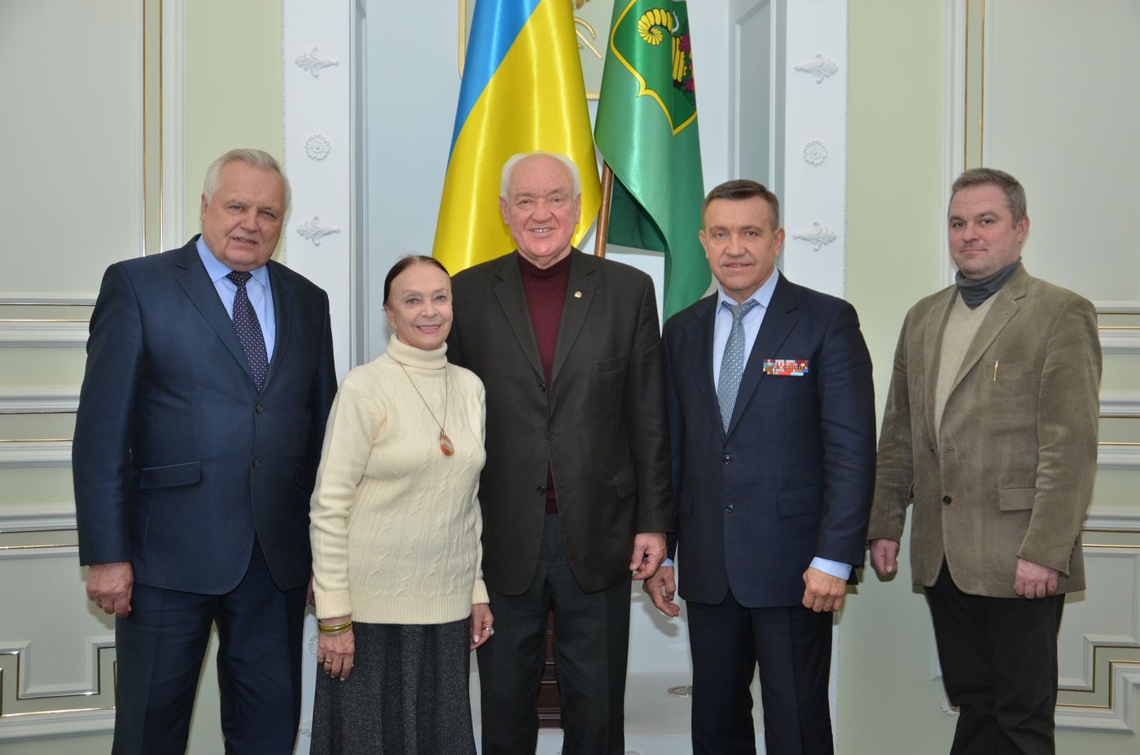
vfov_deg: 27.9
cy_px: 378
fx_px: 1517
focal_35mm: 48
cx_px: 570
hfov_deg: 41.2
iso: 500
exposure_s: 1/200
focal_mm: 32
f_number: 5
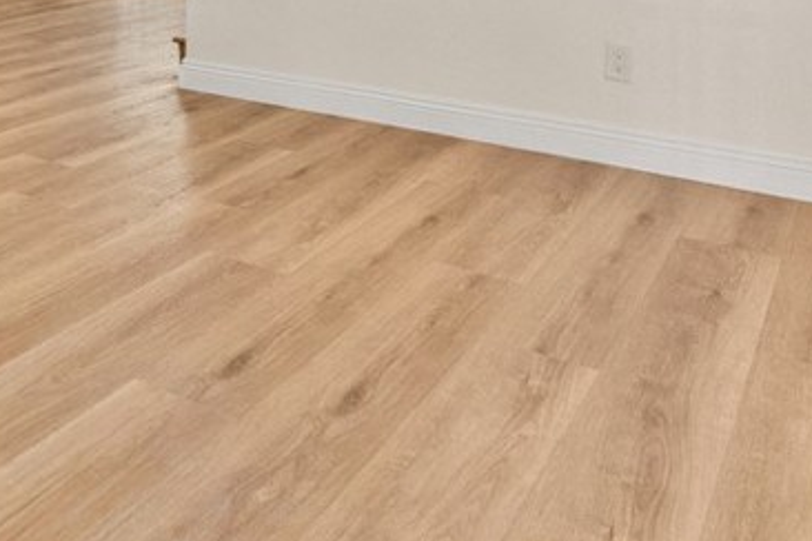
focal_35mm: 42
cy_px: -136
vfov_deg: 27.4
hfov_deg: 43.6
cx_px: 131
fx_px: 947
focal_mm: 10
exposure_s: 1/15
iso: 400
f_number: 8
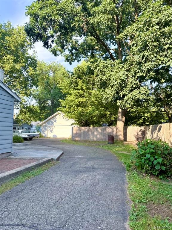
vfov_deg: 71.6
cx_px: 86
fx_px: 159
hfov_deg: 56.8
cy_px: 115
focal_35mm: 24
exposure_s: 1/931
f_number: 1.78
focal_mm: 6.76
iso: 100
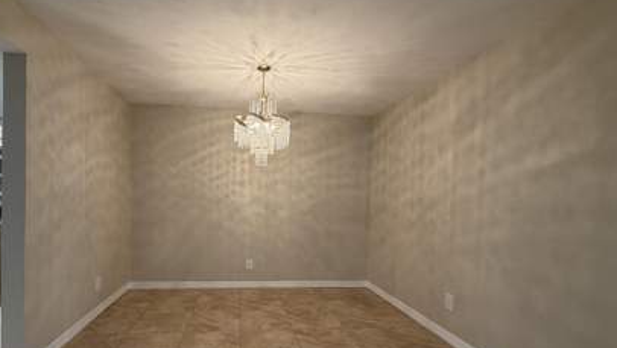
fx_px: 295
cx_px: 267
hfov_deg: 92.1
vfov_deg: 60.8
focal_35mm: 18
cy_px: 203
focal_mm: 2.22
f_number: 2.2
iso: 250
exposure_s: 1/60
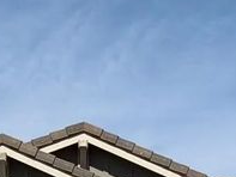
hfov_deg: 7.8
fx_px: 1699
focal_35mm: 249
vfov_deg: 5.8
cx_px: 369
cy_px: 354
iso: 64
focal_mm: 6.76
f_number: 1.78
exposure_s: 1/7874
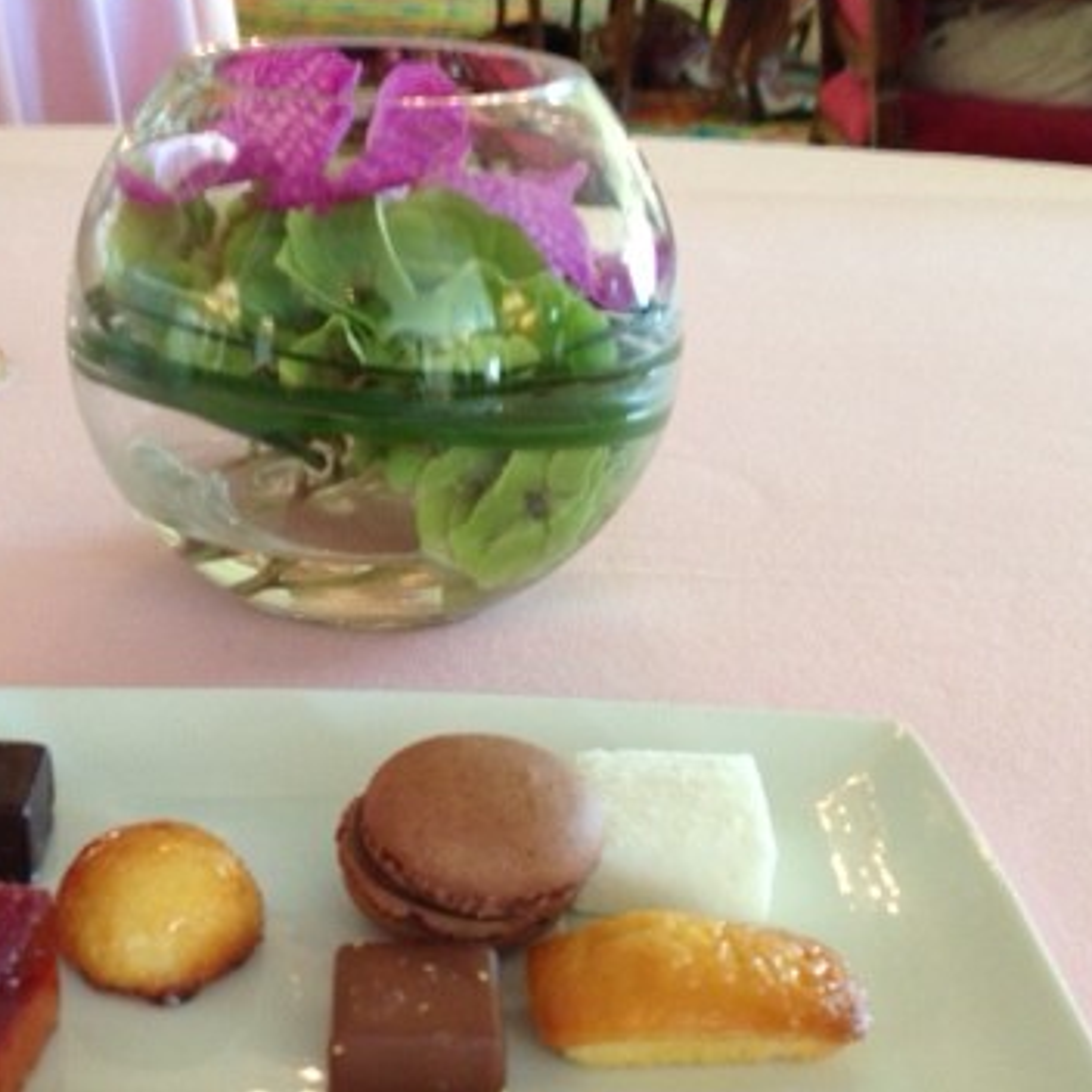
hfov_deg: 32.0
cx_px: 403
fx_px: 1892
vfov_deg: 32.0
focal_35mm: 53
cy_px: 698
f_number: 2.4
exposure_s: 1/20
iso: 160
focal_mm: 4.13
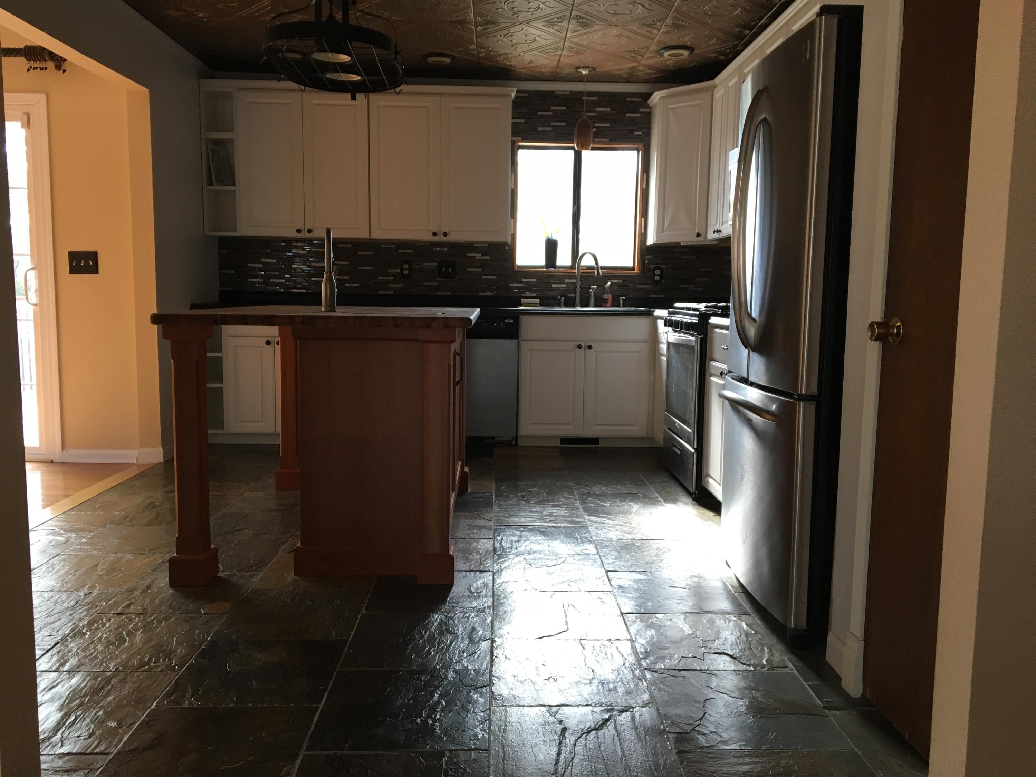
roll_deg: -0.9
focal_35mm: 29
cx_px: 518
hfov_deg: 61.7
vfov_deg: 48.2
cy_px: 388
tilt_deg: -7.4
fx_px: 868
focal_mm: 4.15
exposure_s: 1/30
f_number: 2.2
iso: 40
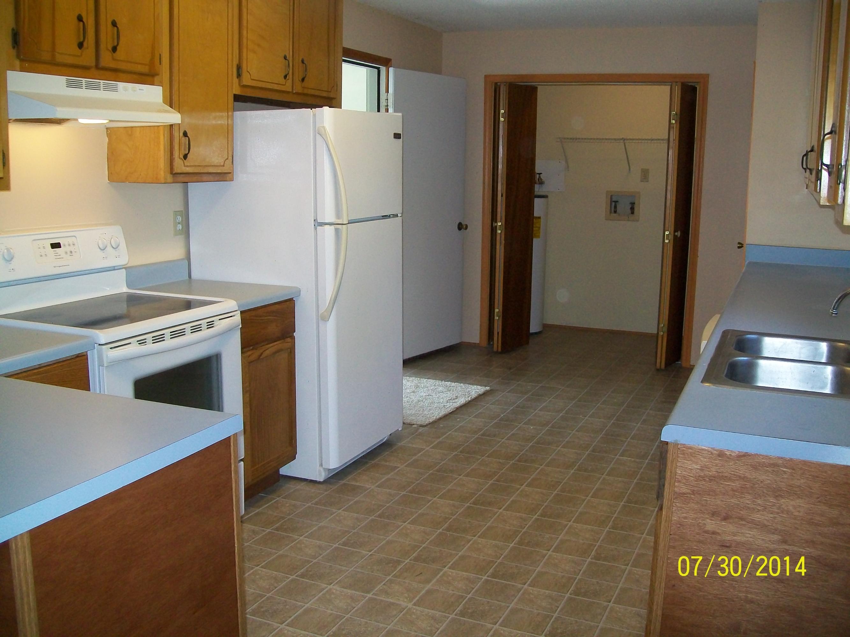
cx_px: 425
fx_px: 835
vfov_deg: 41.8
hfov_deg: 54.0
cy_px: 318
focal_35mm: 34
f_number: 2.7
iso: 160
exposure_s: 1/60
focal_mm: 6.1
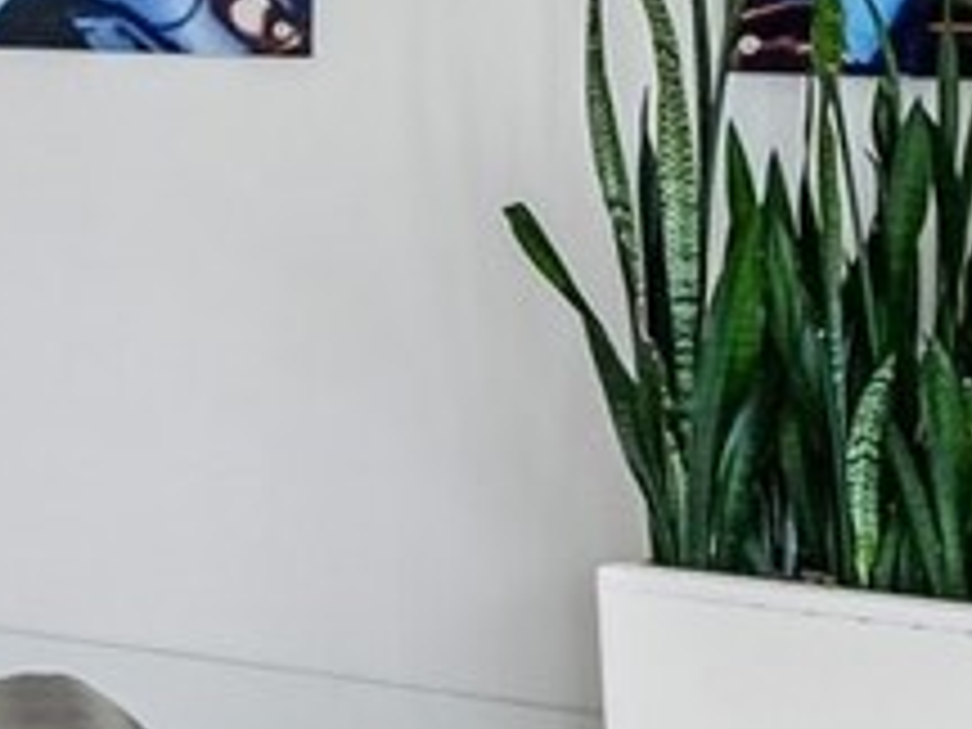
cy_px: -101
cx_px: -2221
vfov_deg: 8.1
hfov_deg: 8.5
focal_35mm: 181
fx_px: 5082
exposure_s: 1/13
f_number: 9
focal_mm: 24
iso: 200
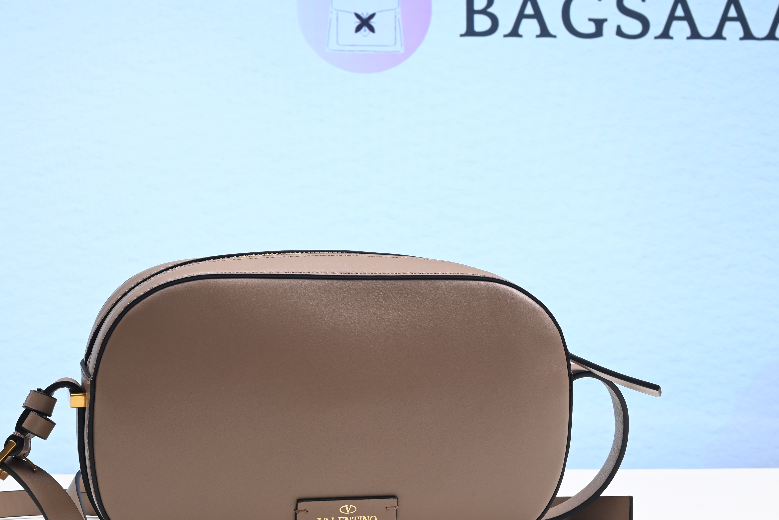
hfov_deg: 35.0
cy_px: 269
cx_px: 343
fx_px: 1234
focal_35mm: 57
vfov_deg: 23.8
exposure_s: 1/2
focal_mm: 39
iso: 100
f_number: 16
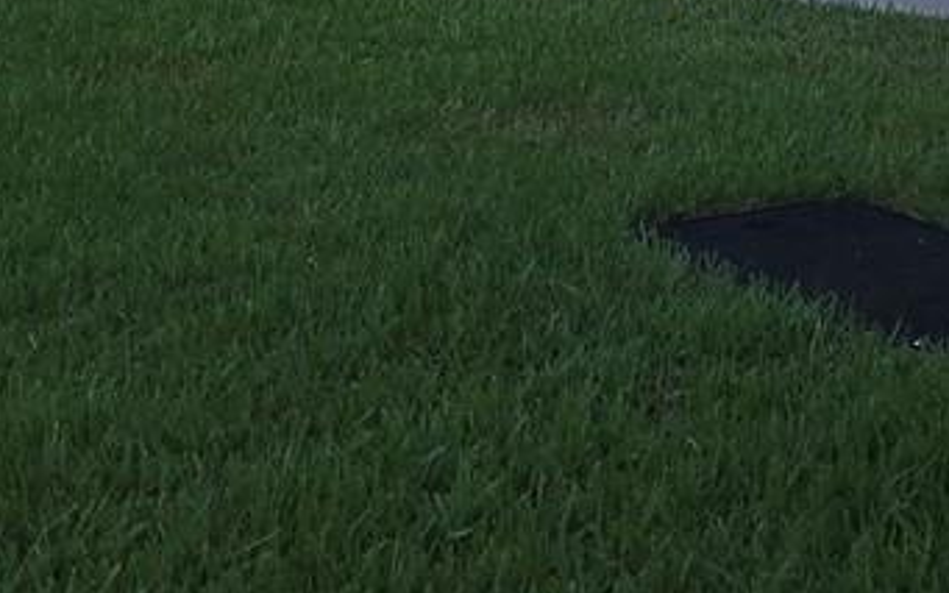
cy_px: -292
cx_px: 785
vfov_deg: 13.8
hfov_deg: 22.9
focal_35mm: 89
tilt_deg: -1.6
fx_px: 2301
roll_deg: -1.2
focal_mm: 3.99
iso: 20
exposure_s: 1/1473
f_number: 1.8
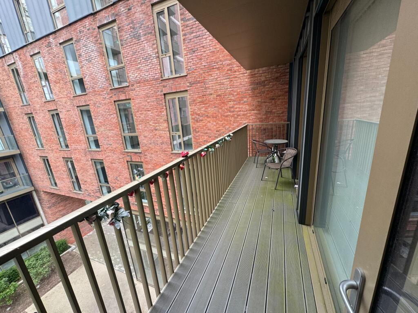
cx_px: 209
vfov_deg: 85.7
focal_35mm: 14
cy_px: 156
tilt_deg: -14.9
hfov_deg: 102.1
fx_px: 169
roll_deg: +5.4
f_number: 2.2
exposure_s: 1/99
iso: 80
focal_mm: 2.22
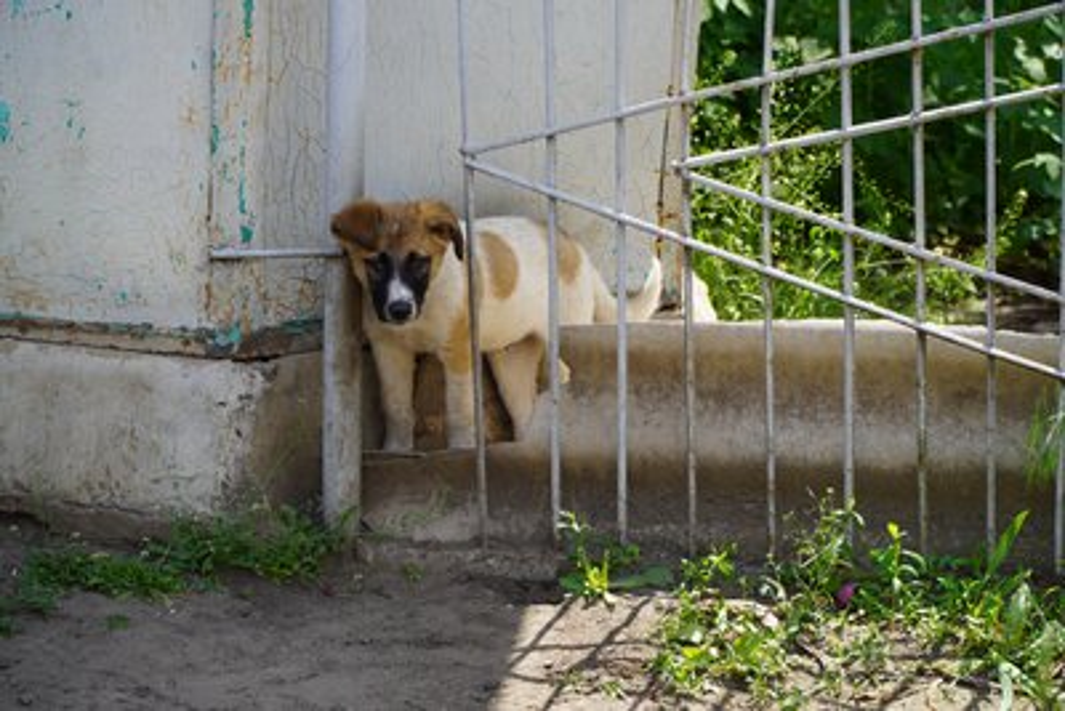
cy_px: 356
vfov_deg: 9.8
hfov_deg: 14.7
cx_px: 532
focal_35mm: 140
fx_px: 4128
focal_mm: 93
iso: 100
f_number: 5
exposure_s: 1/250
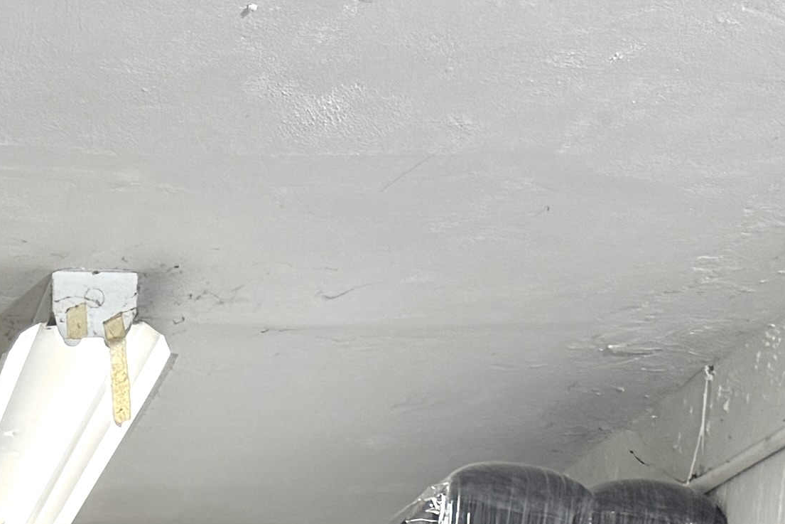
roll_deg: -0.5
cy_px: 1034
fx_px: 2813
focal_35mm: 129
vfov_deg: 9.9
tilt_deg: +1.5
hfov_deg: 15.2
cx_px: -208
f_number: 1.78
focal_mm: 6.76
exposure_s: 1/139
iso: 200
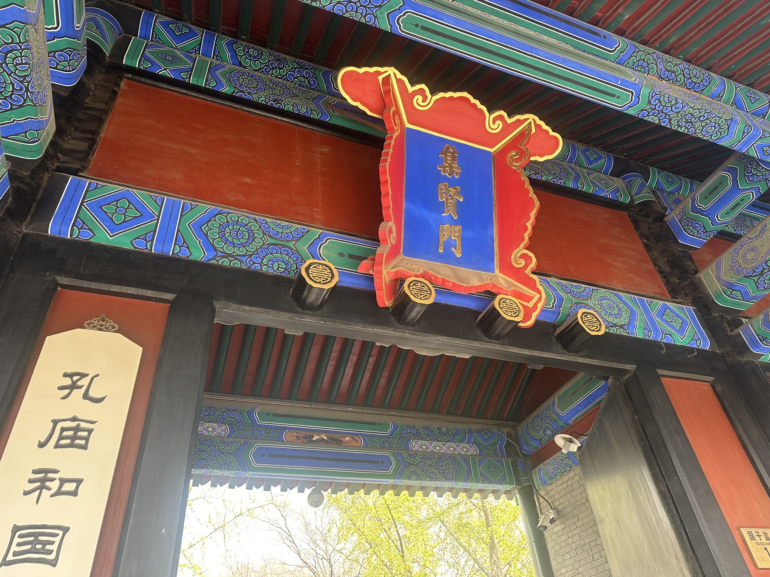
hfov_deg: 71.6
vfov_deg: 56.8
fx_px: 534
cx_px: 385
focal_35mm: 24
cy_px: 288
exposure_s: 1/172
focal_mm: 6.86
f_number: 1.78
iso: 100
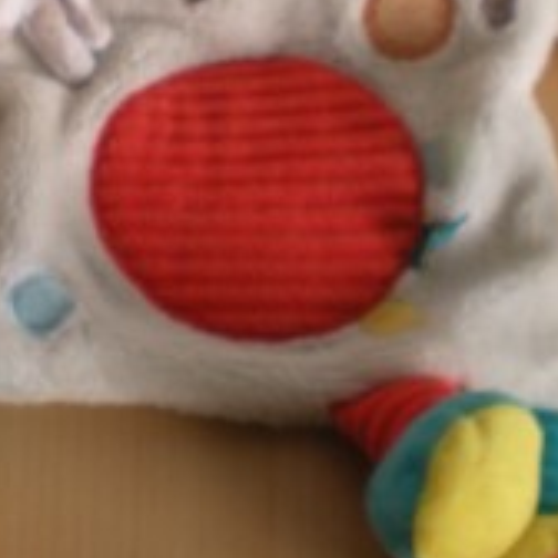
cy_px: 50
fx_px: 1897
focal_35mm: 104
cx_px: 156
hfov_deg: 16.7
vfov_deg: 16.5
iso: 80
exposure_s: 1/61.2
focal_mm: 6.3
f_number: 3.1
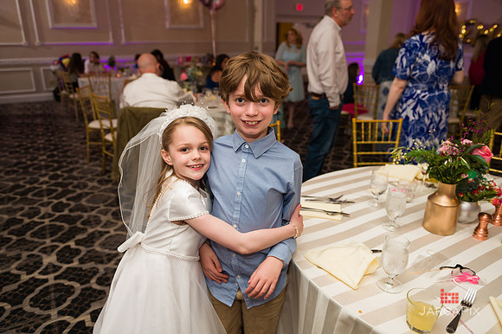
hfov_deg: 67.4
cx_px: 251
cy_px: 167
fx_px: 376
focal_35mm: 27
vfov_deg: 47.9
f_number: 4
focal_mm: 27
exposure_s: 1/200
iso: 1250
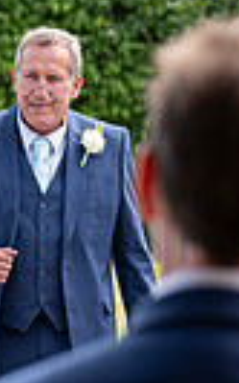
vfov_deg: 5.7
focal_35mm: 369
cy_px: 124
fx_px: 3850
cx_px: -69
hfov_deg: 3.5
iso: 200
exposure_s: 1/640
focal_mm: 71.5
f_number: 3.2
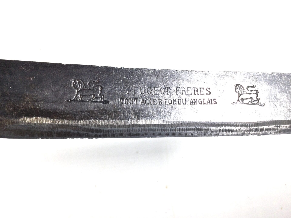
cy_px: 109
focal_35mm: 31
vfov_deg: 45.4
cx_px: 146
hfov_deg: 58.4
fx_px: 261
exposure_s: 1/100
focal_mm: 3.3
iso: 40
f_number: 2.4
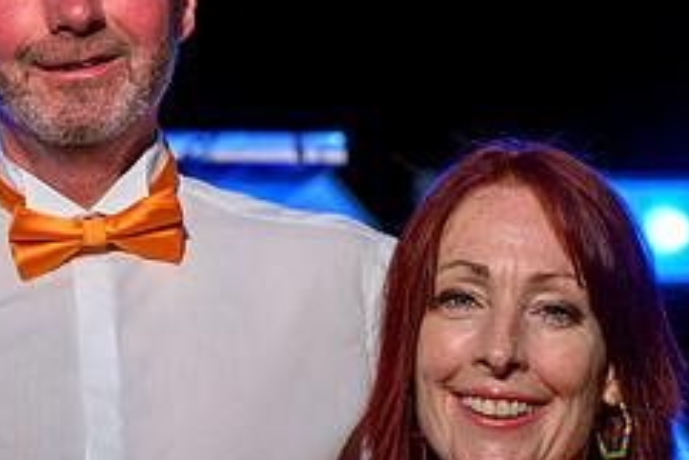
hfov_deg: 12.1
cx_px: 294
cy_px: 337
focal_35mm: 169
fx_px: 3236
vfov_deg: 8.1
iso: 2200
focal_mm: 70
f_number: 4
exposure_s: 1/200
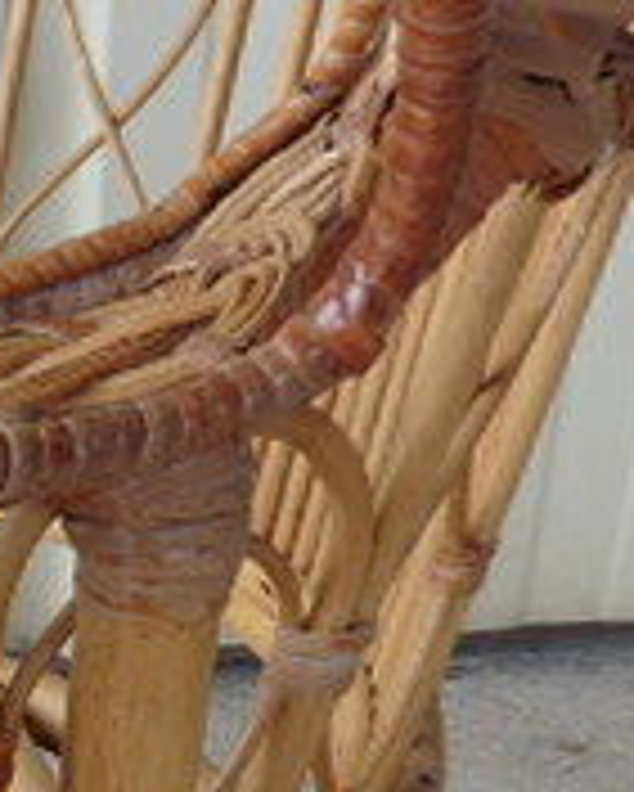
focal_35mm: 85
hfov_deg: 15.6
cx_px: -499
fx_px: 1992
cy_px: 972
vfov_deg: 20.8
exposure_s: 1/125
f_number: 4
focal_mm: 4.3
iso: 100
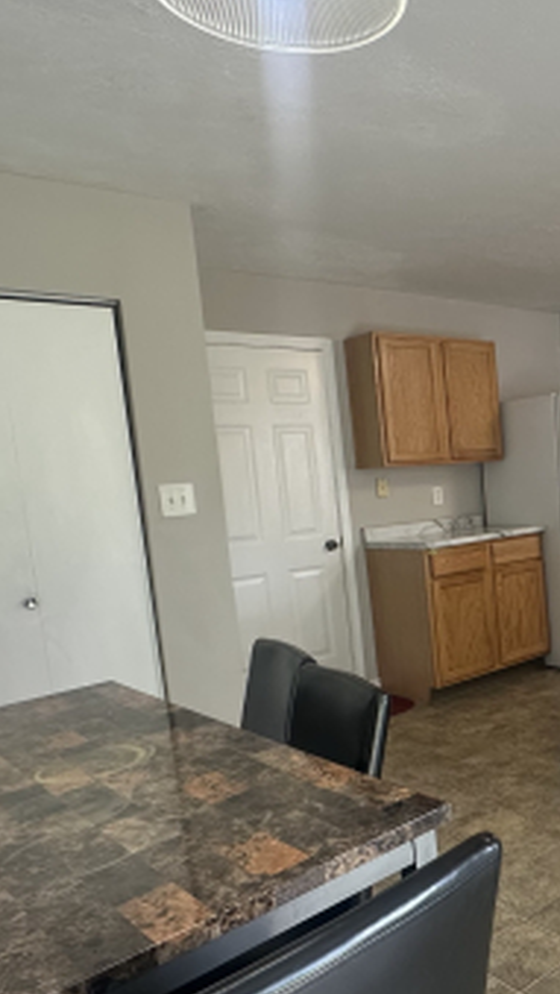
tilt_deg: -5.3
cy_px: 545
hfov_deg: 35.1
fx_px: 791
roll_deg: +3.4
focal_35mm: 30
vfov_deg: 64.1
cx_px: 567
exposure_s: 1/60
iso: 200
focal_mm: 2.22
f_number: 2.2
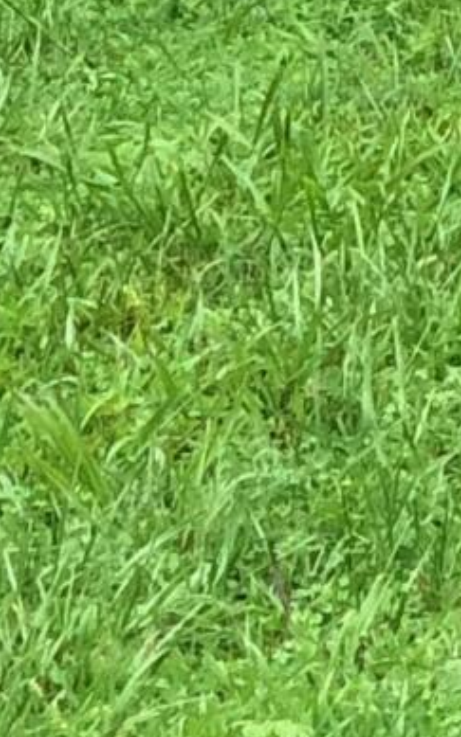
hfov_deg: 3.1
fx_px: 8547
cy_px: -1089
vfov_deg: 4.8
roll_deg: +0.1
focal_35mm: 425
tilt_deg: +1.1
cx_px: 988
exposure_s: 1/60
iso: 25
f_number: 2.4
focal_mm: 6
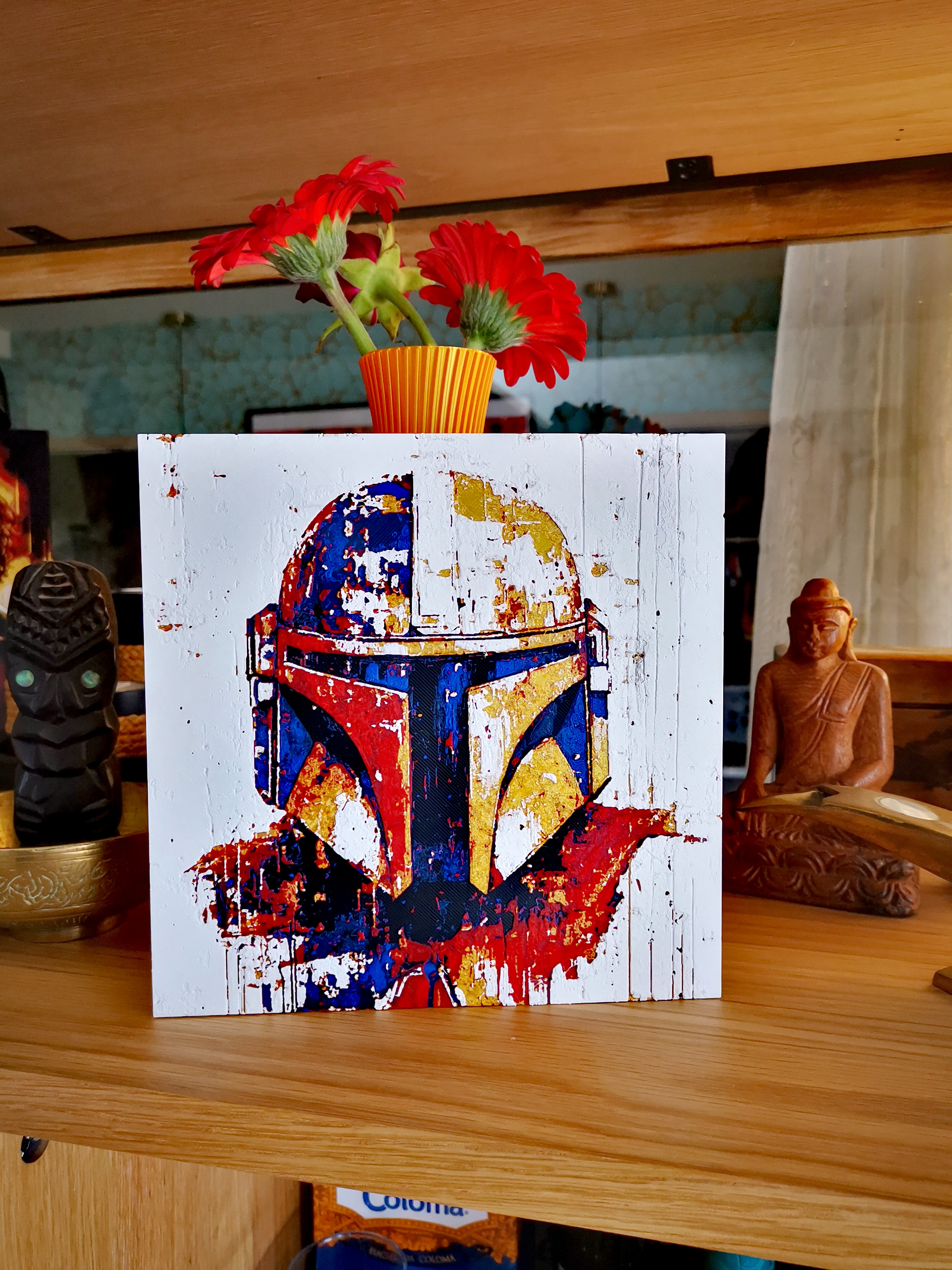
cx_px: 476
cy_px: 635
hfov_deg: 51.4
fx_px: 990
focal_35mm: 27
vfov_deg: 65.3
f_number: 1.8
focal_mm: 4.75
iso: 400
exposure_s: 1/100
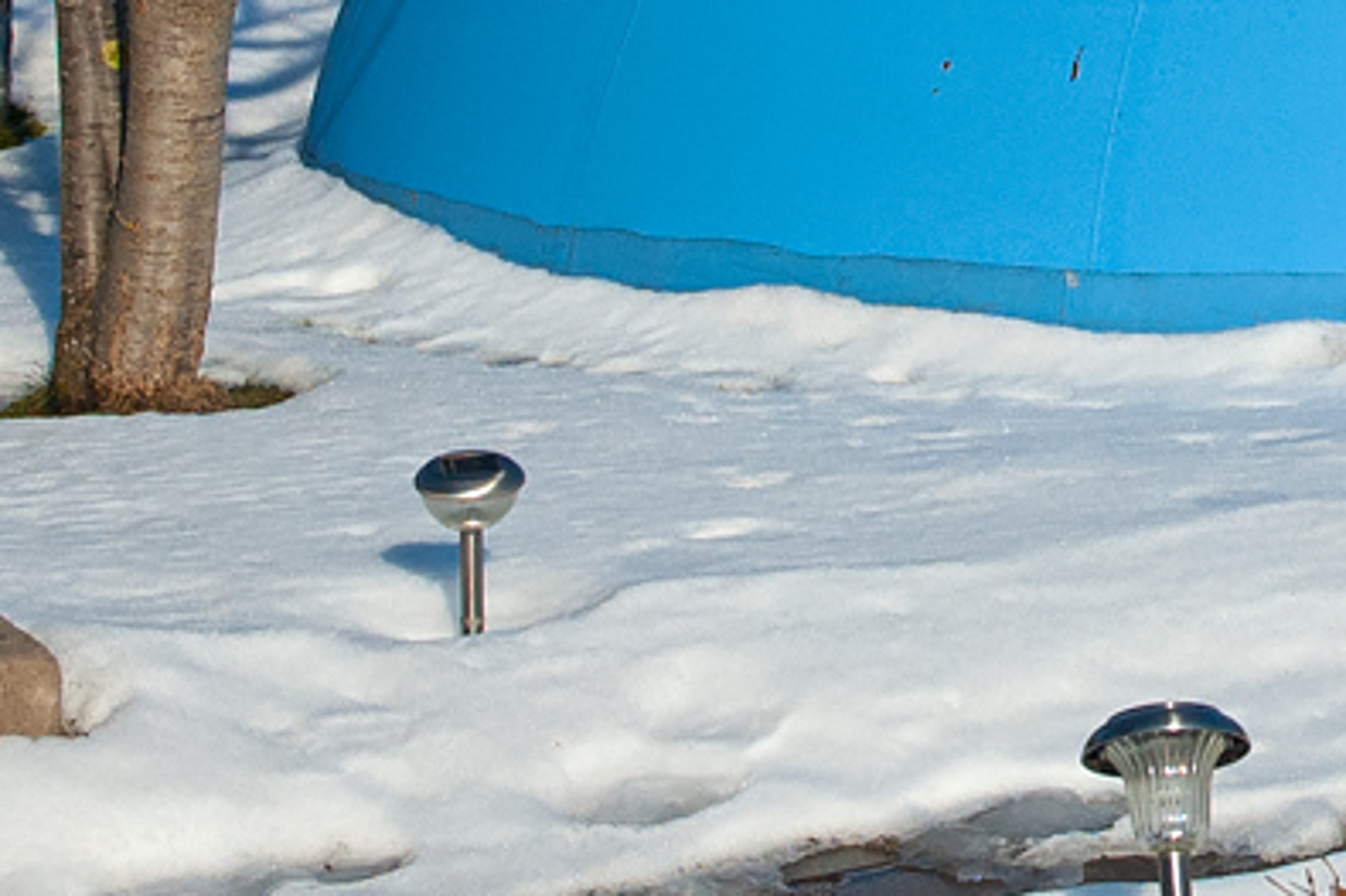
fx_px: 5793
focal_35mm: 155
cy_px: -10
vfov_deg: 8.8
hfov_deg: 12.9
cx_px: 1632
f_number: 6.7
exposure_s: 1/4000
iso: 800
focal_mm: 34
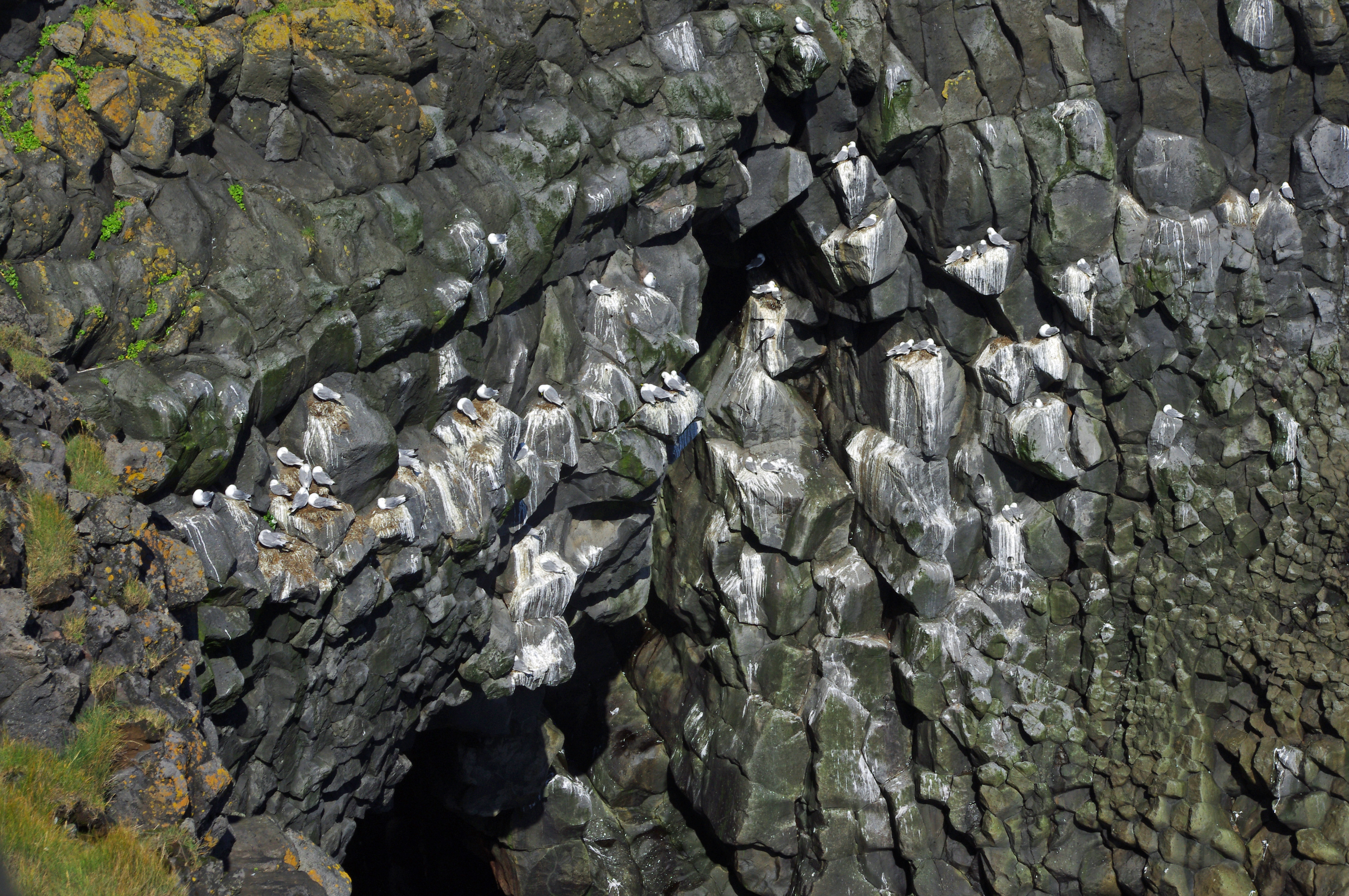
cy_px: 448
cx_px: 674
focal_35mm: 82
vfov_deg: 16.6
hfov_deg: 24.8
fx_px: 3069
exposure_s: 1/250
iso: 200
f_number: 14
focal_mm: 55
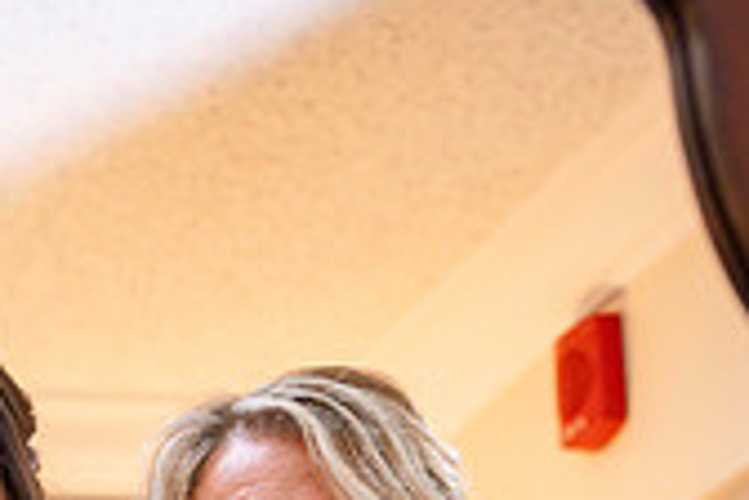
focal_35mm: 179
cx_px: 236
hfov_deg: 11.5
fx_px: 3724
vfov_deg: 7.5
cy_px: 768
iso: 1000
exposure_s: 1/160
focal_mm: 52
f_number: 5
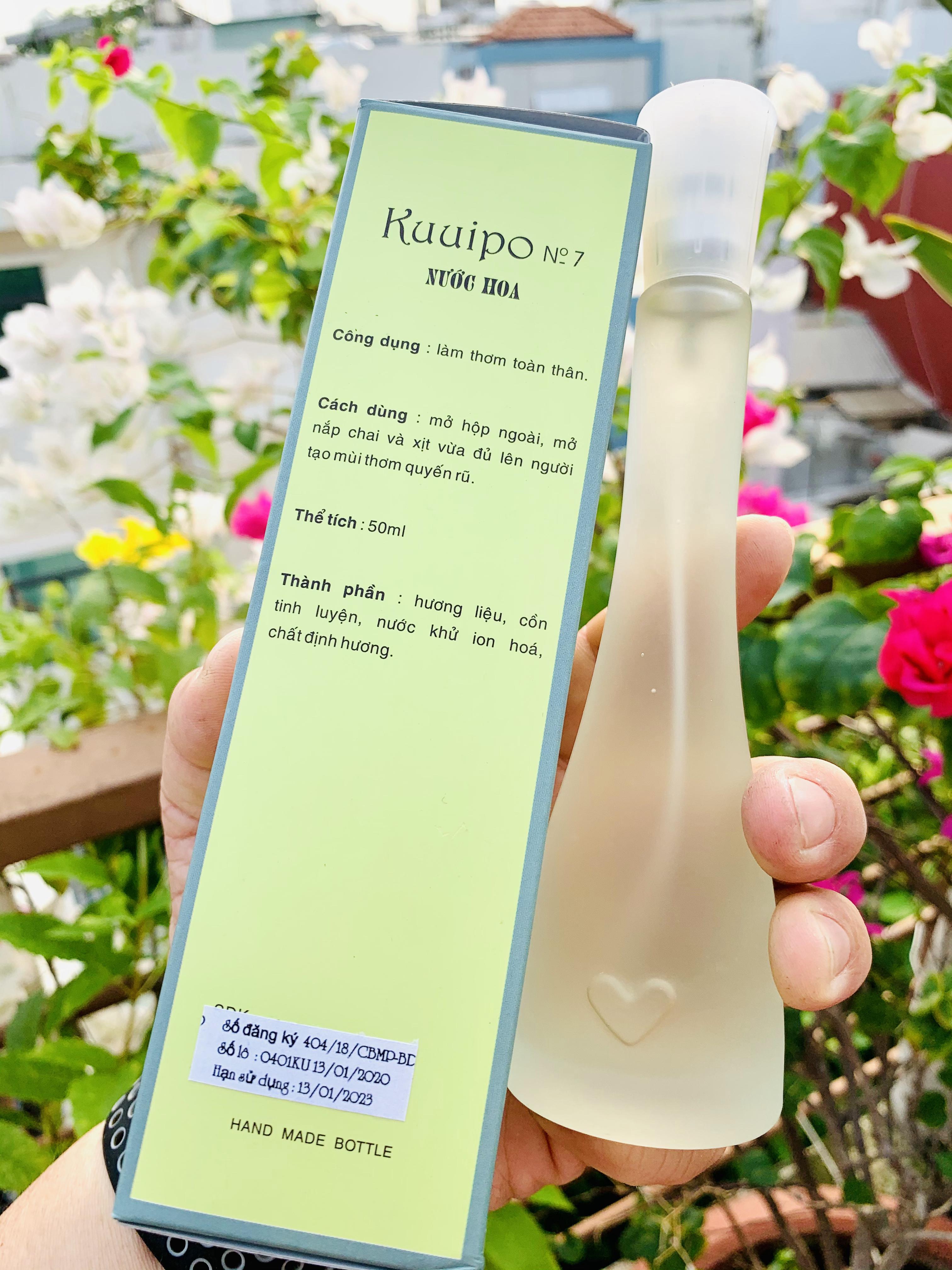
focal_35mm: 26
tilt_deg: -26.7
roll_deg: +3.2
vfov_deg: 67.3
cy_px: 635
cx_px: 476
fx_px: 953
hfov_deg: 53.1
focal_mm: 4.25
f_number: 1.8
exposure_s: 1/981
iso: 25
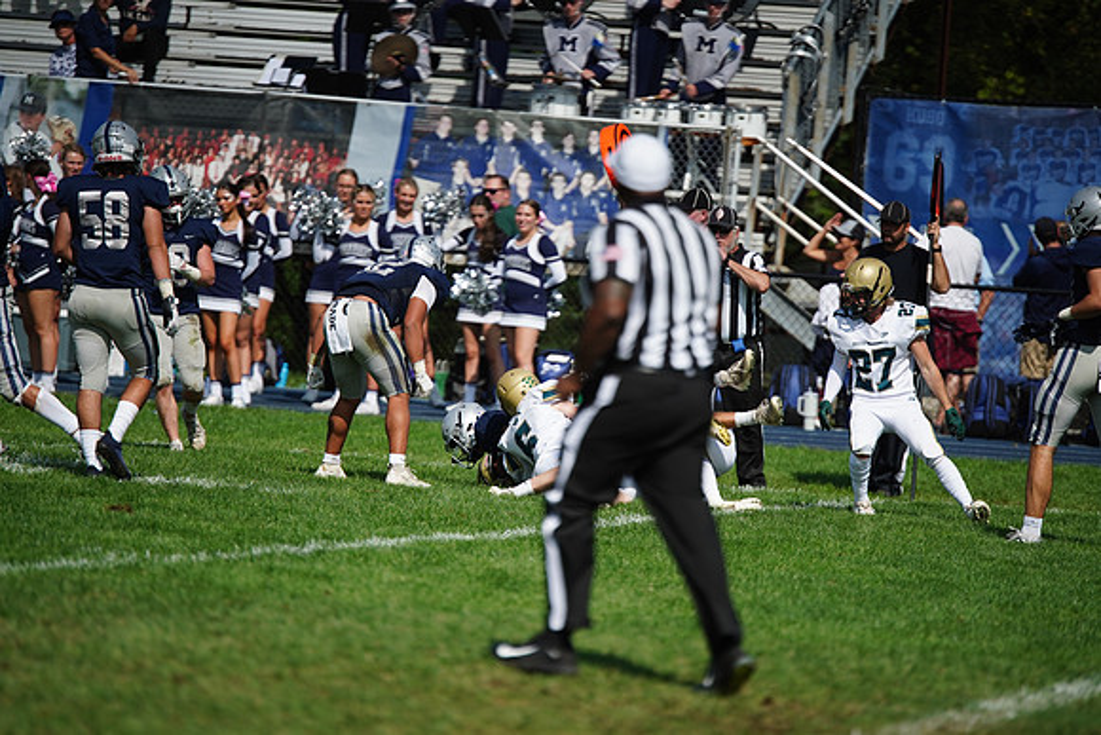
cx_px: 550
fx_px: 9177
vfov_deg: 4.6
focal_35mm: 300
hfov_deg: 6.9
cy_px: 368
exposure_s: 1/8000
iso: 400
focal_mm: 300
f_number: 2.8
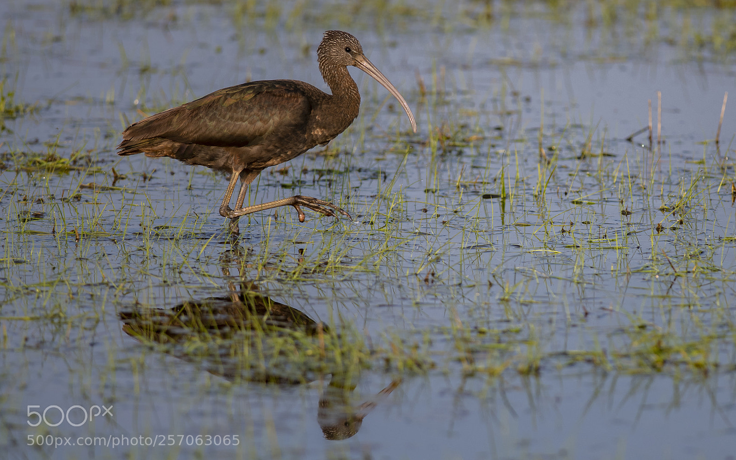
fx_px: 6159
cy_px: 230
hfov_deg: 6.8
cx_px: 368
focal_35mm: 307
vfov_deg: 4.3
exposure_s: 1/640
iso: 100
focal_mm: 300
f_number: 4.5
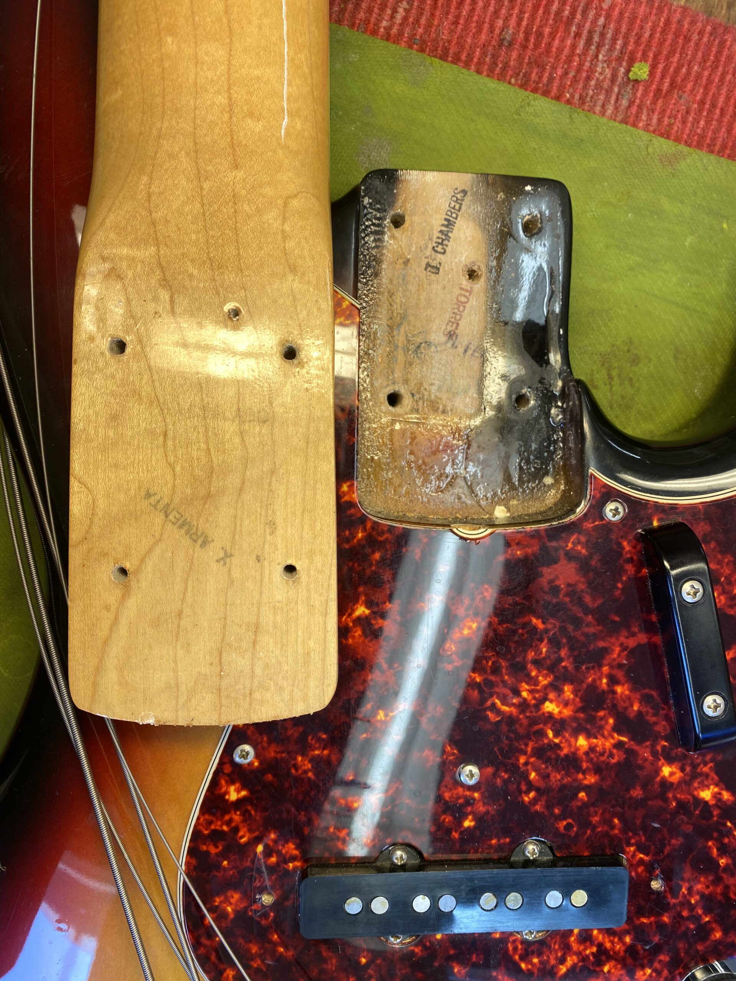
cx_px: 368
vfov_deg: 67.3
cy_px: 490
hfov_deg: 53.1
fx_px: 737
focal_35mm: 26
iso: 40
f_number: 1.8
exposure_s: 1/100
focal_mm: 4.25
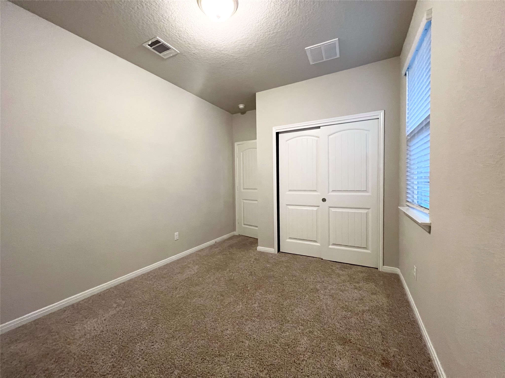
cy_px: 189
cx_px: 252
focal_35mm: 13
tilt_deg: -1.2
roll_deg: +1.2
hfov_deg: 106.2
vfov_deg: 89.9
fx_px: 190
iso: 640
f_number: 1.8
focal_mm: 1.57
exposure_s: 1/60
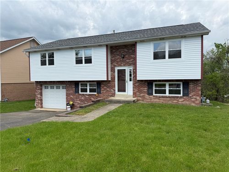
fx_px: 159
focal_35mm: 24
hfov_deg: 71.6
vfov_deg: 56.8
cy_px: 86
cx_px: 114
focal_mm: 6.76
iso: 80
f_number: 1.78
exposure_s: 1/1812
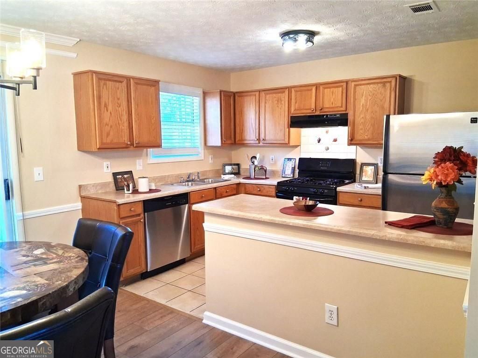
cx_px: 239
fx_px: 359
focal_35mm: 26
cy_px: 179
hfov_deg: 67.3
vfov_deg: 53.1
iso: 320
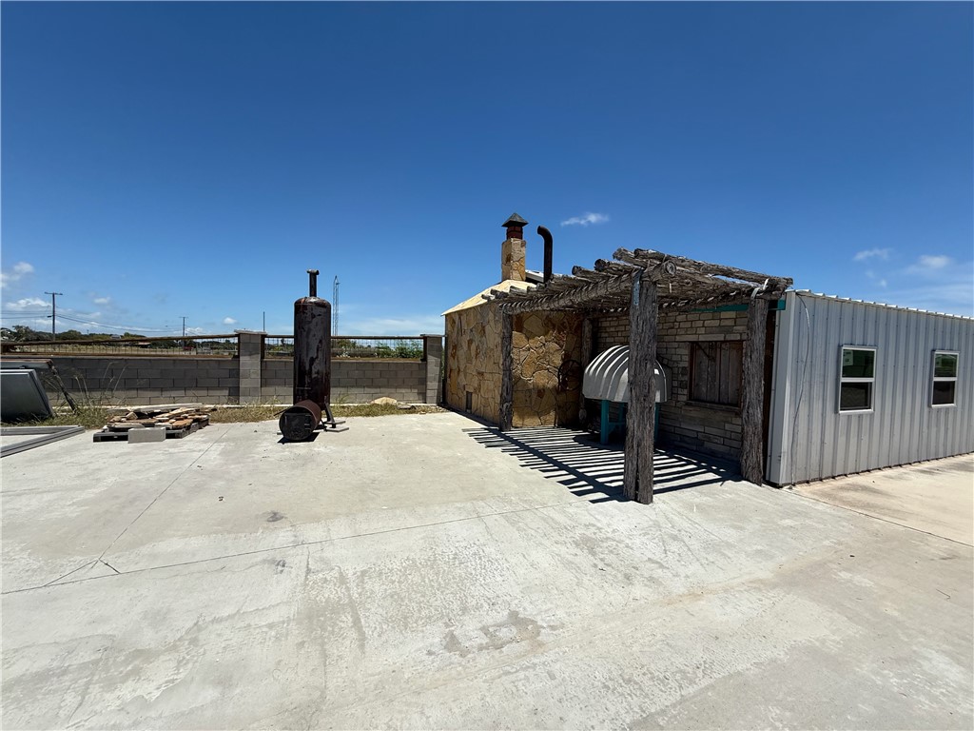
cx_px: 487
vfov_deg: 85.7
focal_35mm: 14
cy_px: 366
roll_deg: -1.8
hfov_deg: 102.1
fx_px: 394
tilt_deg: +0.0
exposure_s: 1/3289
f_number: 2.2
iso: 50
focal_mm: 2.22
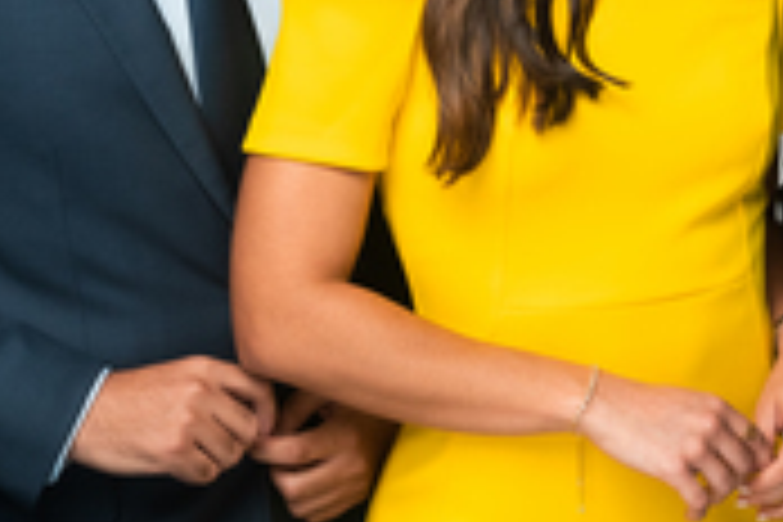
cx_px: 927
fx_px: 3001
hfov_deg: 14.4
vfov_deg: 9.8
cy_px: -40
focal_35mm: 138
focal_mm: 50
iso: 400
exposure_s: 1/200
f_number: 4
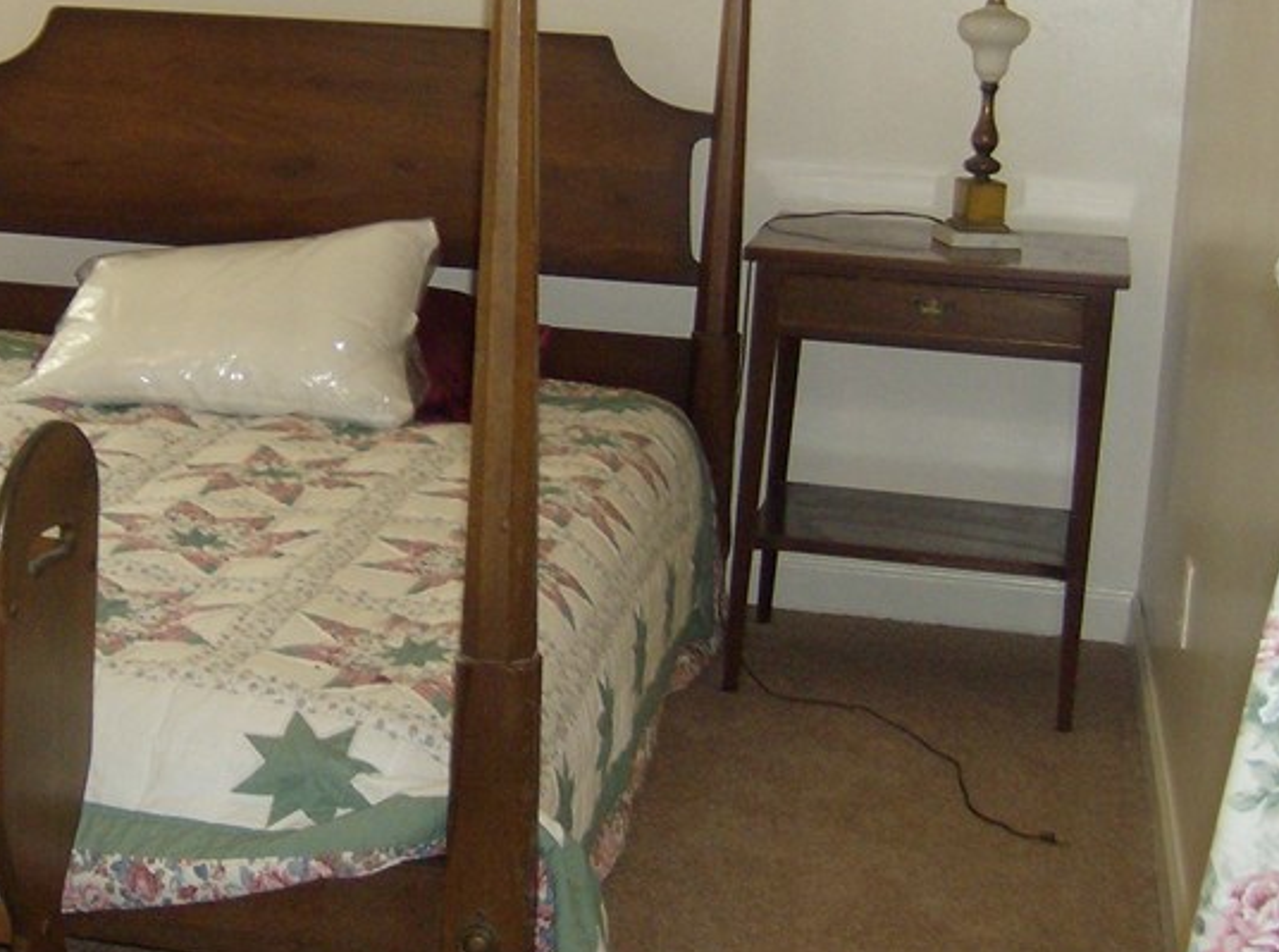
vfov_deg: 21.2
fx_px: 2543
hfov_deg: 27.3
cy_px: 366
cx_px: 144
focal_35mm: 69
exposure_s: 1/60
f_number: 2.8
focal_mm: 6
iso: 200
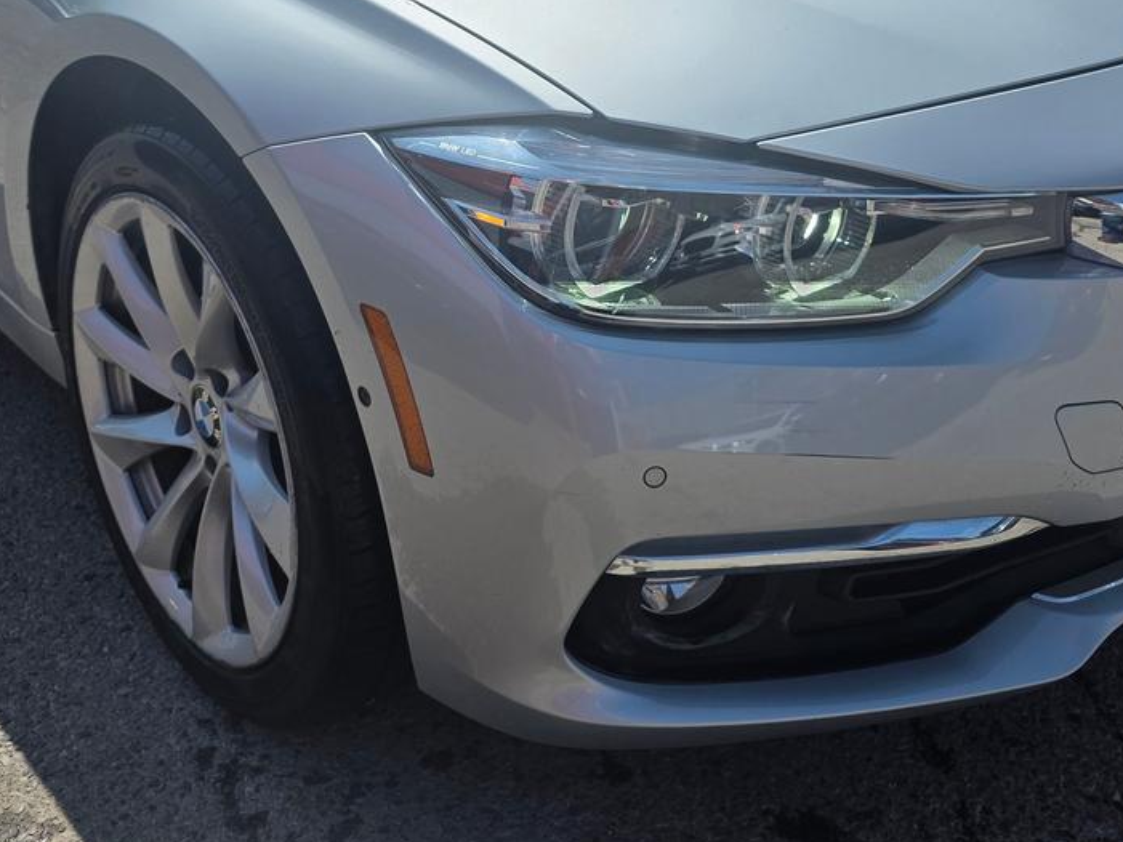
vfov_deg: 33.2
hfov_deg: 44.8
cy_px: 146
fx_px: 1363
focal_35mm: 42
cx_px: 529
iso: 64
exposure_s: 1/7944
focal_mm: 6.3
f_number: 1.7
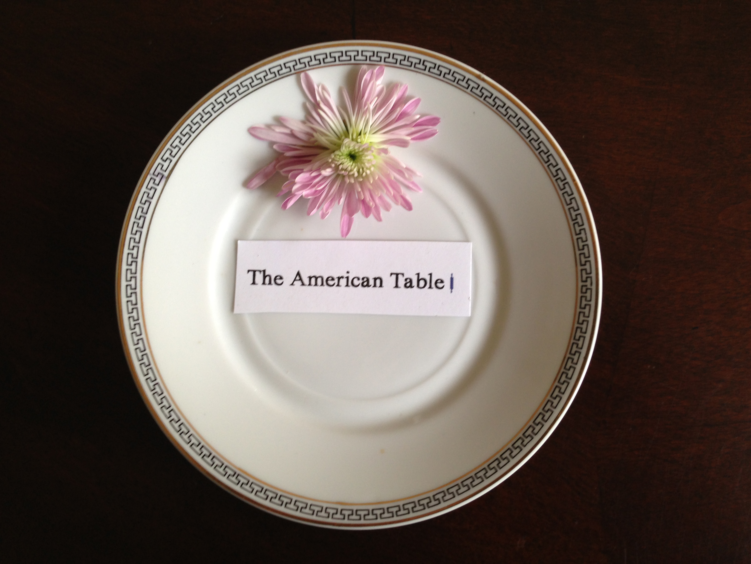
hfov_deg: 55.4
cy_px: 282
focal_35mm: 33
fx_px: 716
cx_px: 376
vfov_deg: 42.9
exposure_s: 1/20
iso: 64
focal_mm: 4.13
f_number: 2.4
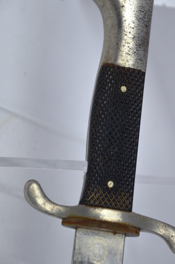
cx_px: 99
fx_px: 1842
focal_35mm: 252
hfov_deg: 5.4
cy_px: 134
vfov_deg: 8.2
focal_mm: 135
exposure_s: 1/250
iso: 640
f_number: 5.6
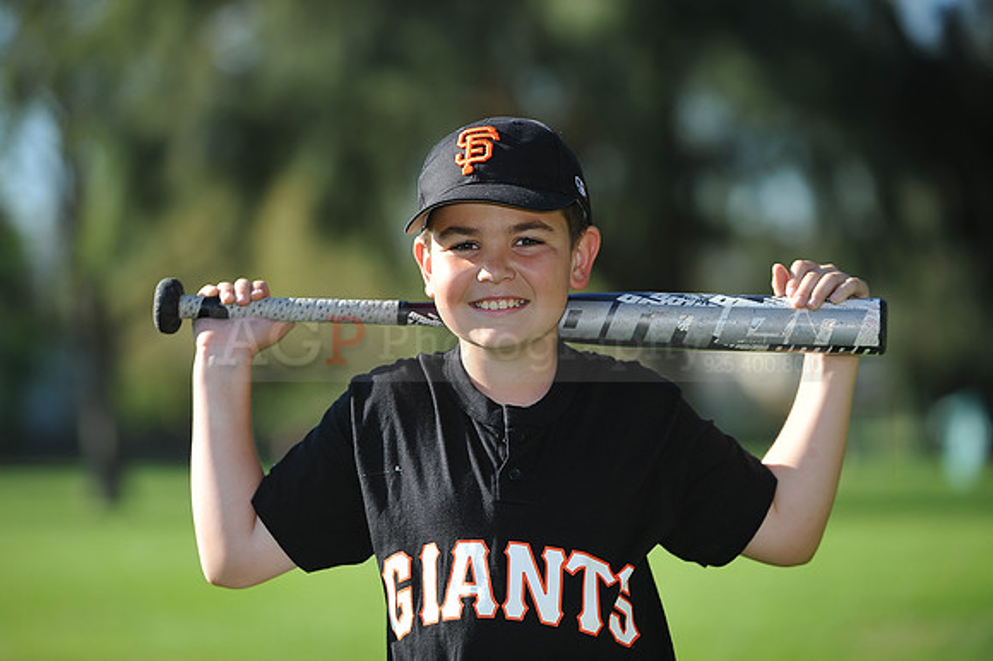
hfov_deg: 10.3
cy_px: 330
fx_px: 5513
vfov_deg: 6.9
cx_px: 496
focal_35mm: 200
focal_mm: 200
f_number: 4
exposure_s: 1/1000
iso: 200
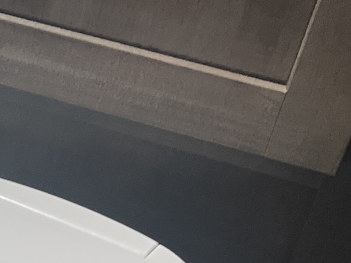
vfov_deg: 10.2
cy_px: 382
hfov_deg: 12.4
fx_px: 1430
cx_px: -349
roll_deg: -4.6
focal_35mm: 141
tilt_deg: -36.3
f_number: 1.6
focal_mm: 5.1
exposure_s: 1/121
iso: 80
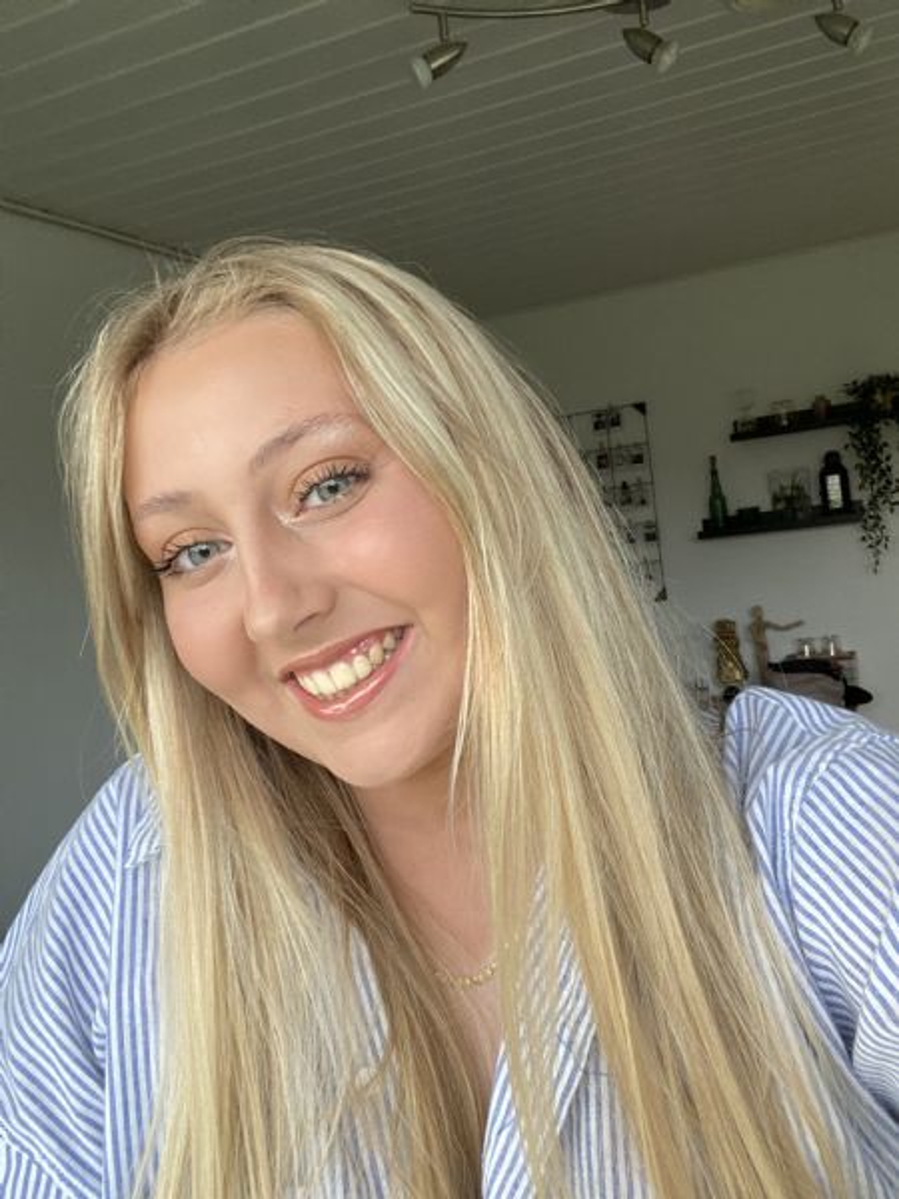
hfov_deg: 46.8
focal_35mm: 30
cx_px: 450
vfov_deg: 60.0
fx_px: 1039
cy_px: 600
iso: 125
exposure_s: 1/60
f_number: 2.2
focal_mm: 2.71
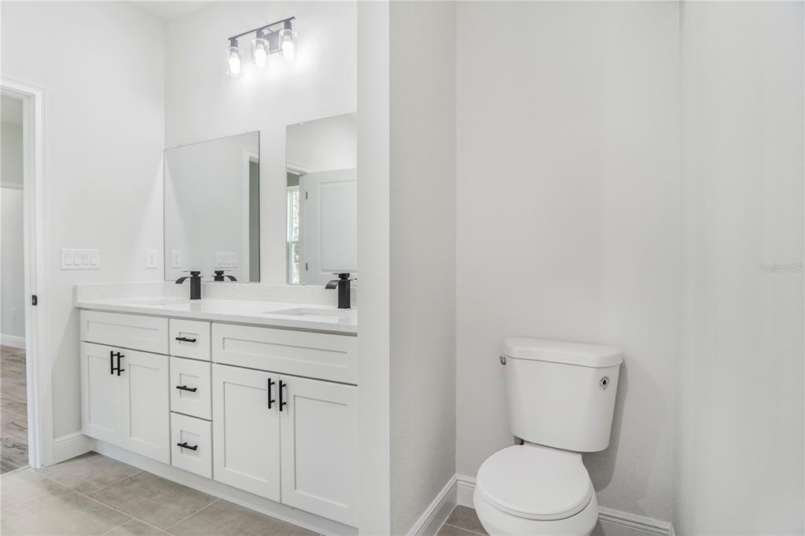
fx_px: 402
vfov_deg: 67.3
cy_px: 268
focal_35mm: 18
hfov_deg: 90.0
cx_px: 402
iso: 100
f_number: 2.2
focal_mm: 12
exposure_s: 1/40
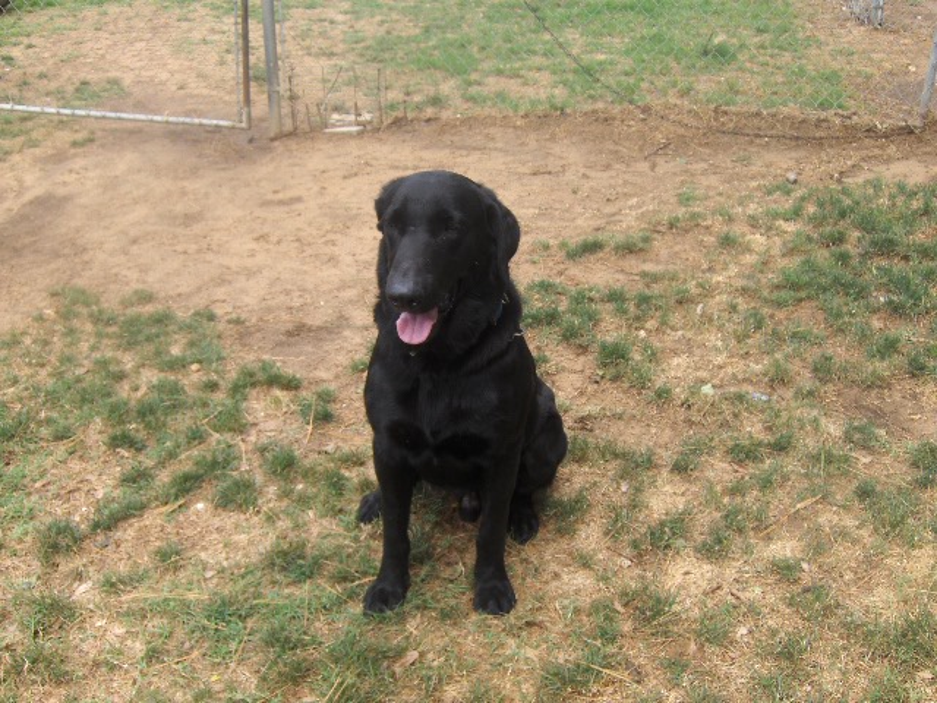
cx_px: 468
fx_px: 947
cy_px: 352
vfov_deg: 40.7
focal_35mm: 35
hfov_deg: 52.6
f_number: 4.3
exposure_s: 1/167
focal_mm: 7.5
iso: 100
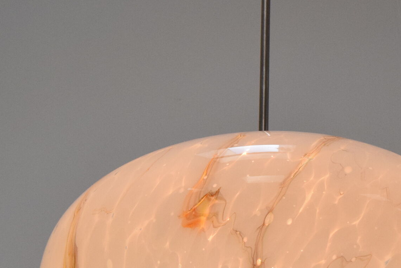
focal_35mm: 87
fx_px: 970
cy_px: 146
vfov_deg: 15.7
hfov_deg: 23.2
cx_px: 273
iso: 1600
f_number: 8
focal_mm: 22
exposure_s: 1/250
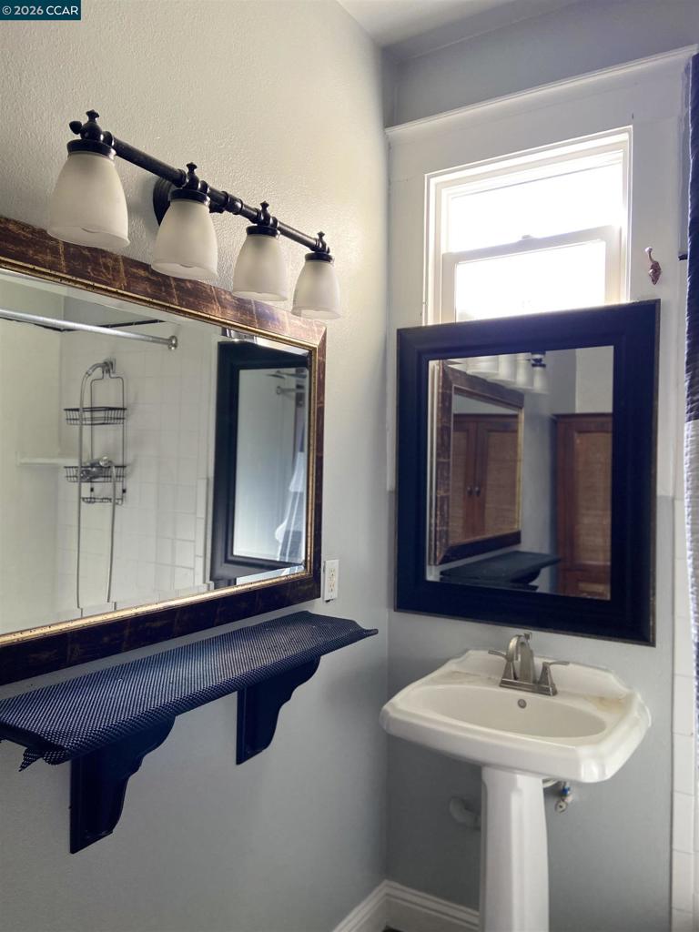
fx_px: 700
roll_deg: -1.0
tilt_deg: +0.0
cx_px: 350
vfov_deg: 67.3
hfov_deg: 53.1
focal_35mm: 26
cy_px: 466
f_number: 1.8
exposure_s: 1/60
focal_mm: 4.25
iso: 125
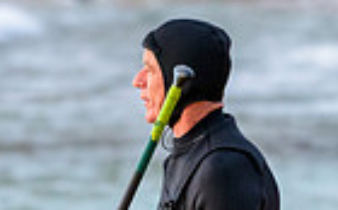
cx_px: 175
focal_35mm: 1402
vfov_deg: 0.9
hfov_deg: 1.5
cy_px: 391
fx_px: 12894
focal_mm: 270
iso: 1800
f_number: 5.6
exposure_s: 1/2000
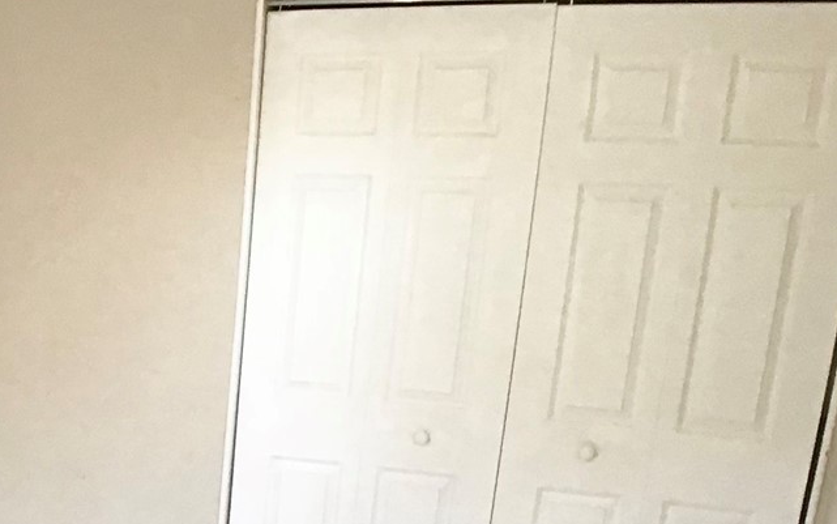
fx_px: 1871
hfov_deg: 23.8
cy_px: 669
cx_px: -48
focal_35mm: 82
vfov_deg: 15.2
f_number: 2.4
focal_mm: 3.3
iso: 80
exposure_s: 1/30
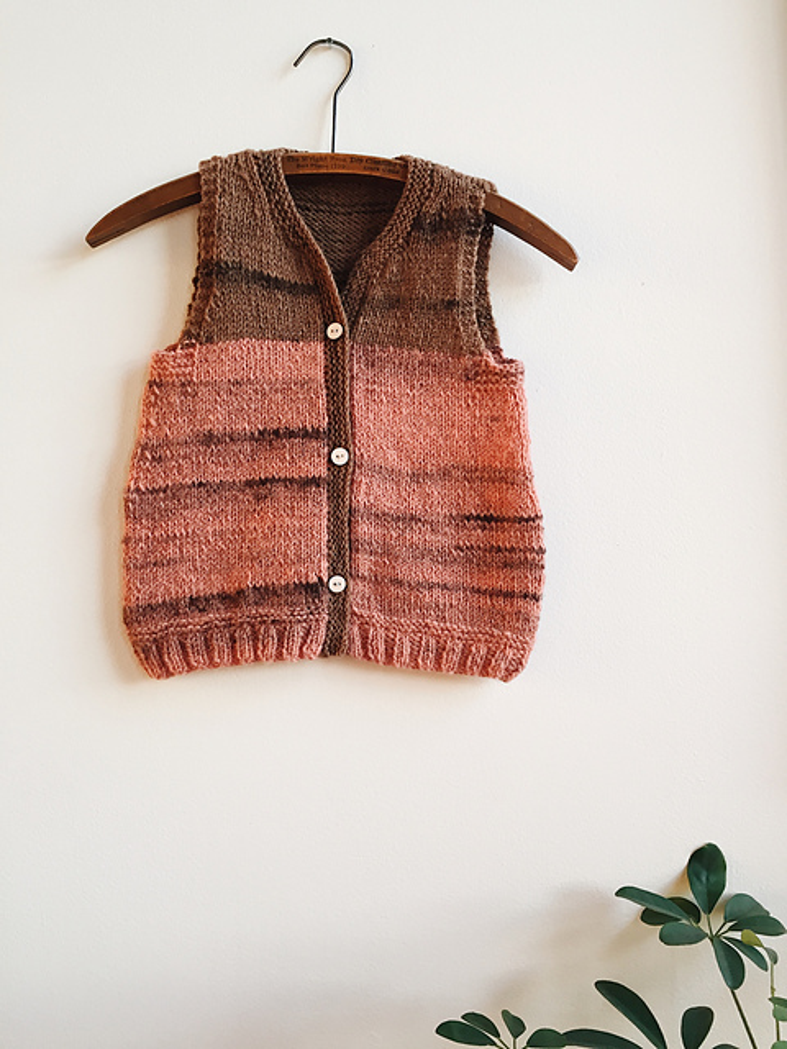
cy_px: 524
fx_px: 879
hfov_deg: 48.2
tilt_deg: -2.4
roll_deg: +1.8
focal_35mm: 29
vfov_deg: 61.7
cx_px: 394
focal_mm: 4.15
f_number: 2.2
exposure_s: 1/30
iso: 64
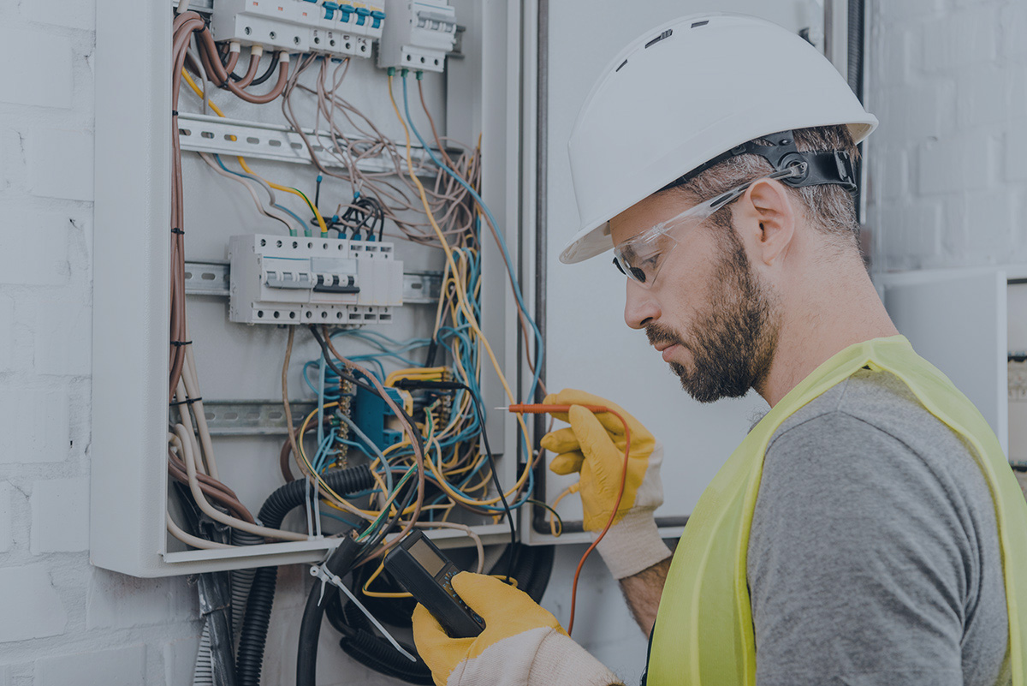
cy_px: 343
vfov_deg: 27.0
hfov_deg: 39.6
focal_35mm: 50
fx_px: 1427
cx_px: 514
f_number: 4.5
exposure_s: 1/200
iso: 160
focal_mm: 50
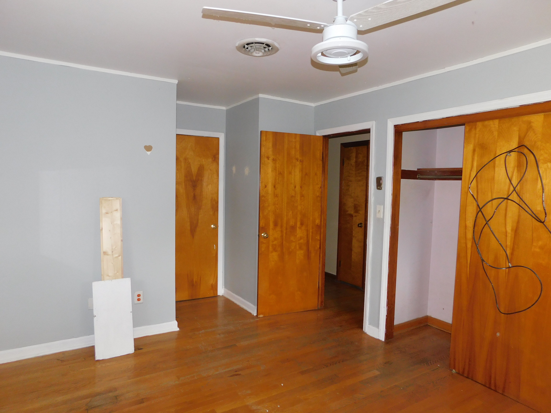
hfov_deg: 73.9
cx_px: 276
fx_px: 366
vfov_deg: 58.9
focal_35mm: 23
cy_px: 206
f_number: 3
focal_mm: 4
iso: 200
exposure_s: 1/30
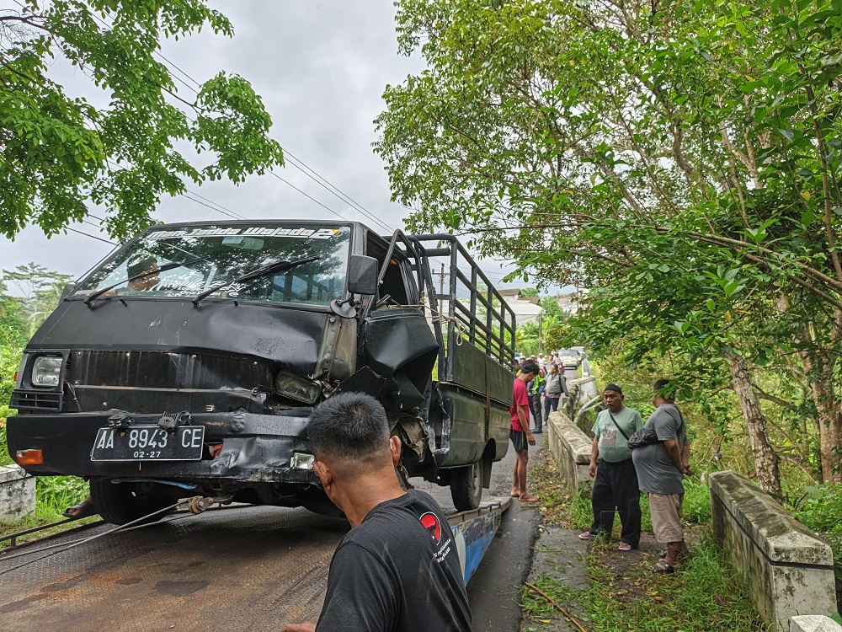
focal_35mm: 23
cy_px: 316
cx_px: 421
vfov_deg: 58.9
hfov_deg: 73.9
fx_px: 559
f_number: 1.8
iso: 50
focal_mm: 5.56
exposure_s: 1/139
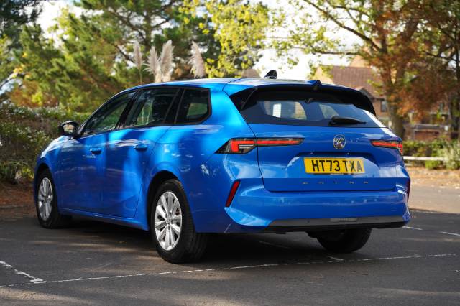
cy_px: 153
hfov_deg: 32.1
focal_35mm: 62
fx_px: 798
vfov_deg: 21.7
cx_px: 230
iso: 125
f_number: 4
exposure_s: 1/160
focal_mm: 62.5
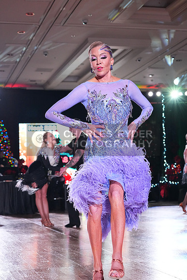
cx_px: 94
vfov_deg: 28.8
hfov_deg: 19.5
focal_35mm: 70
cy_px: 140
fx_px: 545
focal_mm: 70
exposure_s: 1/400
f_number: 5.6
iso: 6400
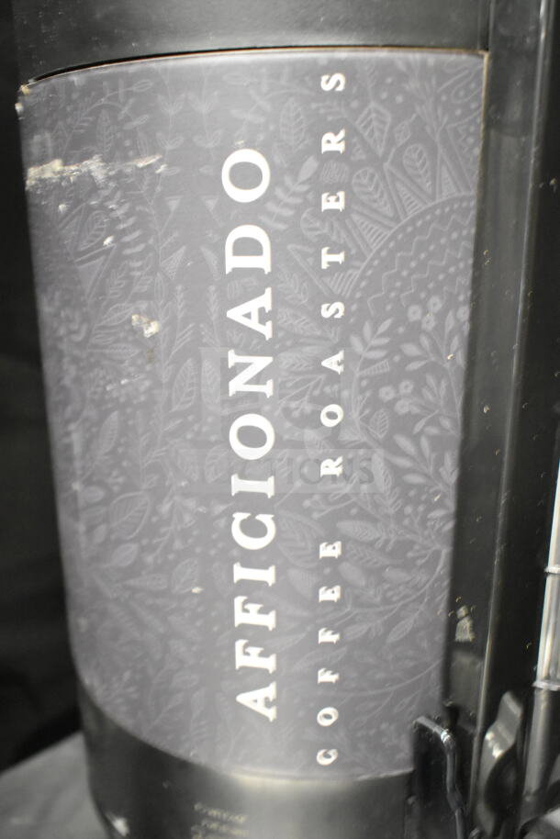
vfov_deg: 57.2
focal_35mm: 33
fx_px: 769
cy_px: 420
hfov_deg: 40.0
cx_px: 280
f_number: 3.8
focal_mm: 22
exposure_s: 1/30
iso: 5000
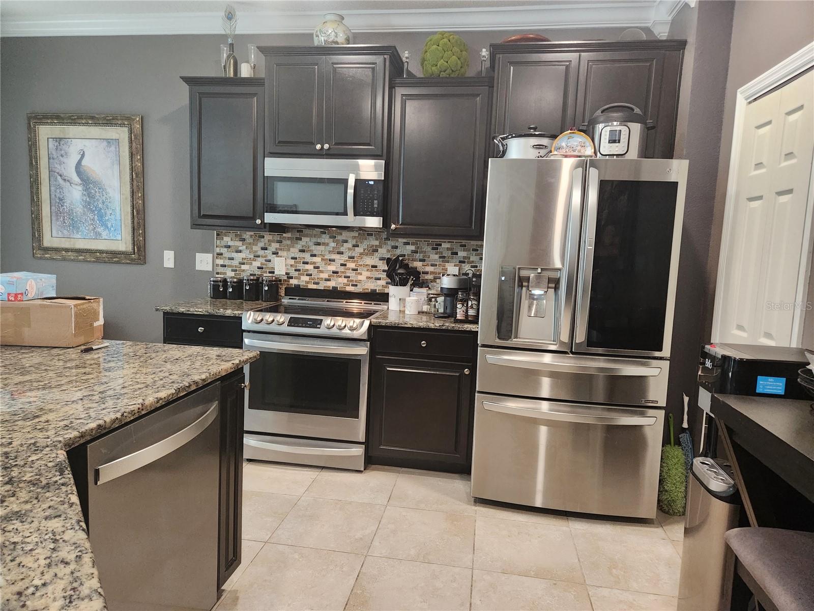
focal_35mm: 23
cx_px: 407
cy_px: 306
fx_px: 541
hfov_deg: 73.9
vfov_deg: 58.9
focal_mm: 5.4
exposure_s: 1/120
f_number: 1.8
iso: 1000
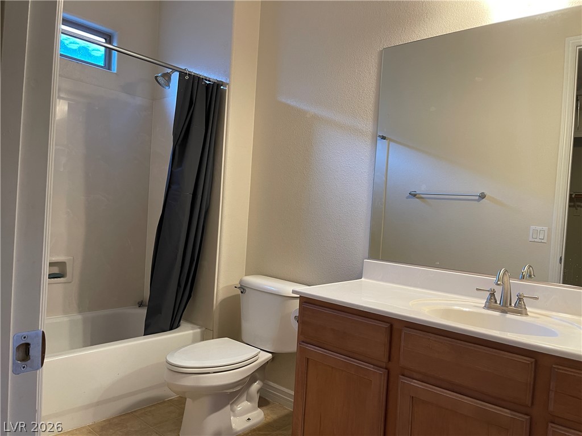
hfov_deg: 67.3
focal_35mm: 26
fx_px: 437
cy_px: 218
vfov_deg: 53.1
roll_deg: -3.8
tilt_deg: -2.3
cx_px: 291
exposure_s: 1/60
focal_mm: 5.1
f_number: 1.6
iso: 250
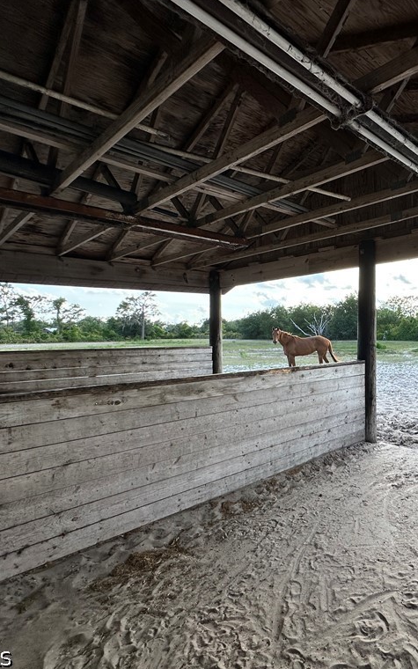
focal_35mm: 20
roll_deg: +0.3
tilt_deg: -0.3
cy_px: 335
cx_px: 379
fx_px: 365
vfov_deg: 85.1
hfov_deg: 52.2
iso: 40
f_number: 2.2
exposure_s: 1/572
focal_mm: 2.22
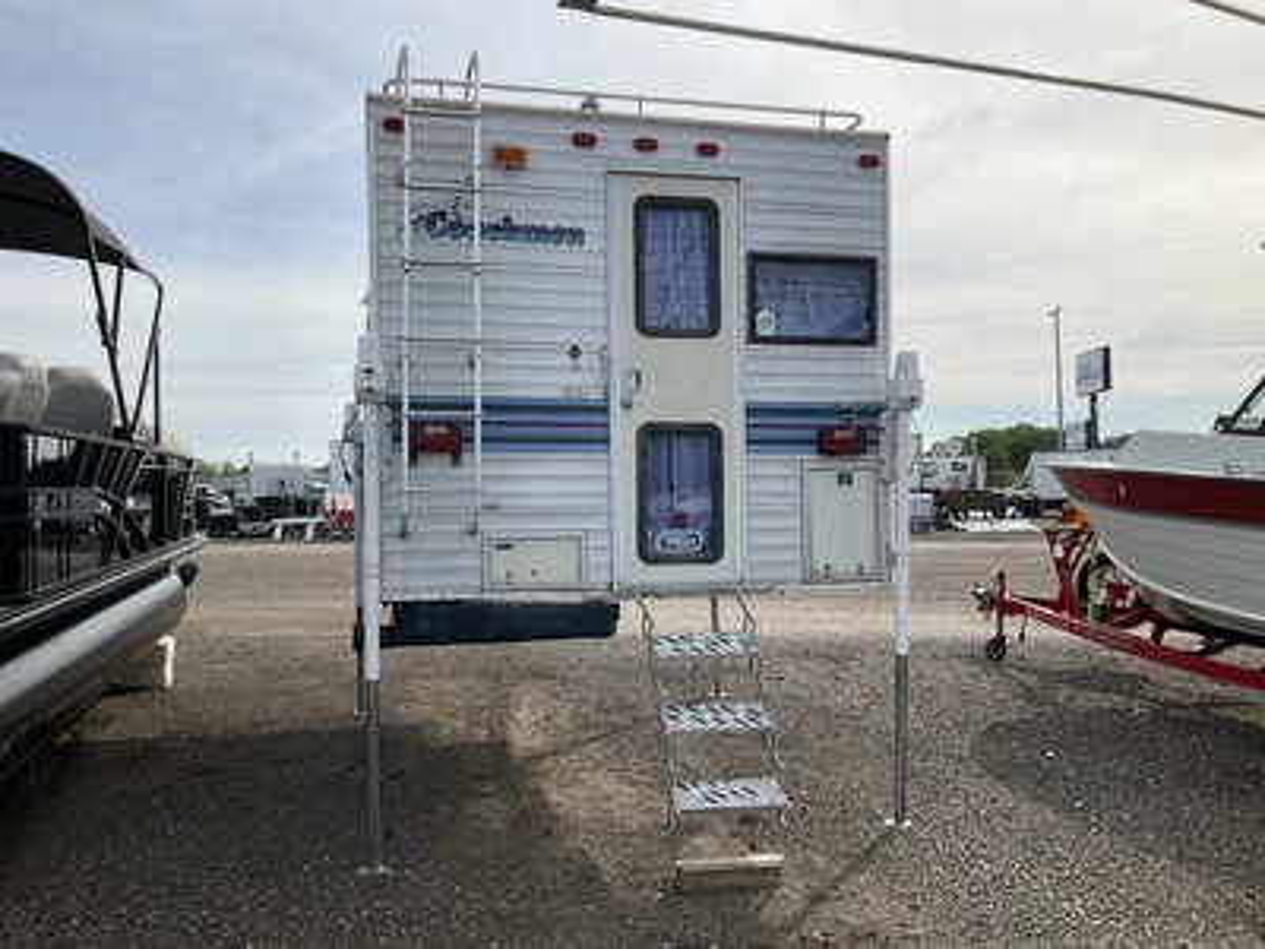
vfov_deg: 48.2
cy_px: 474
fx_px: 1060
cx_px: 632
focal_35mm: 29
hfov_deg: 61.7
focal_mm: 3
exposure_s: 1/2227
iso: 25
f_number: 1.8
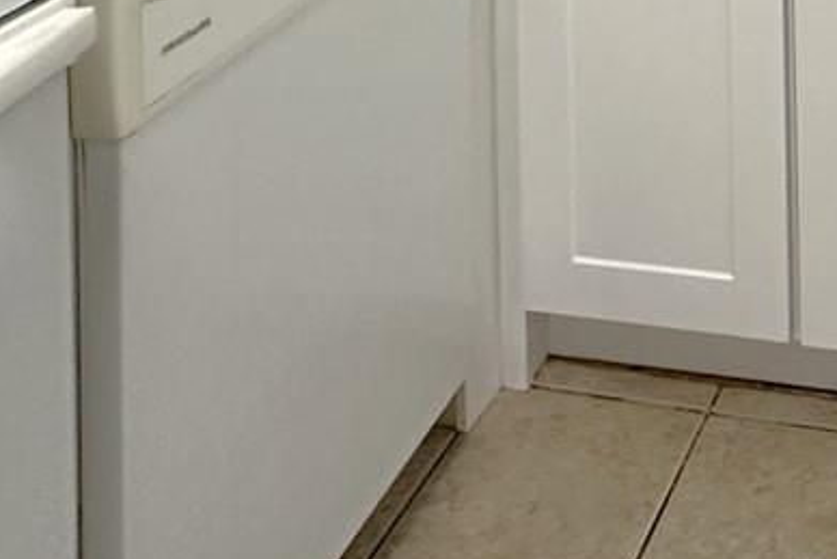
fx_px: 1395
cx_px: 930
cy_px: -639
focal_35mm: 60
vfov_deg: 16.0
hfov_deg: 29.9
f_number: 2.2
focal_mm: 2.22
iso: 250
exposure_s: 1/120
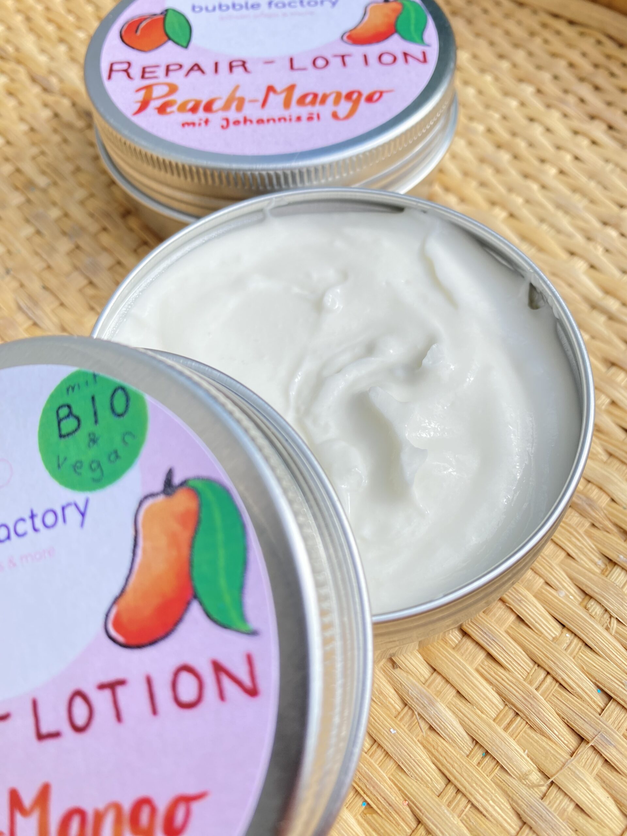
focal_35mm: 26
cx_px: 314
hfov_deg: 53.1
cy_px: 418
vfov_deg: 67.3
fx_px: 628
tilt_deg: -54.4
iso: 32
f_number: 1.8
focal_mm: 4.25
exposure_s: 1/1330
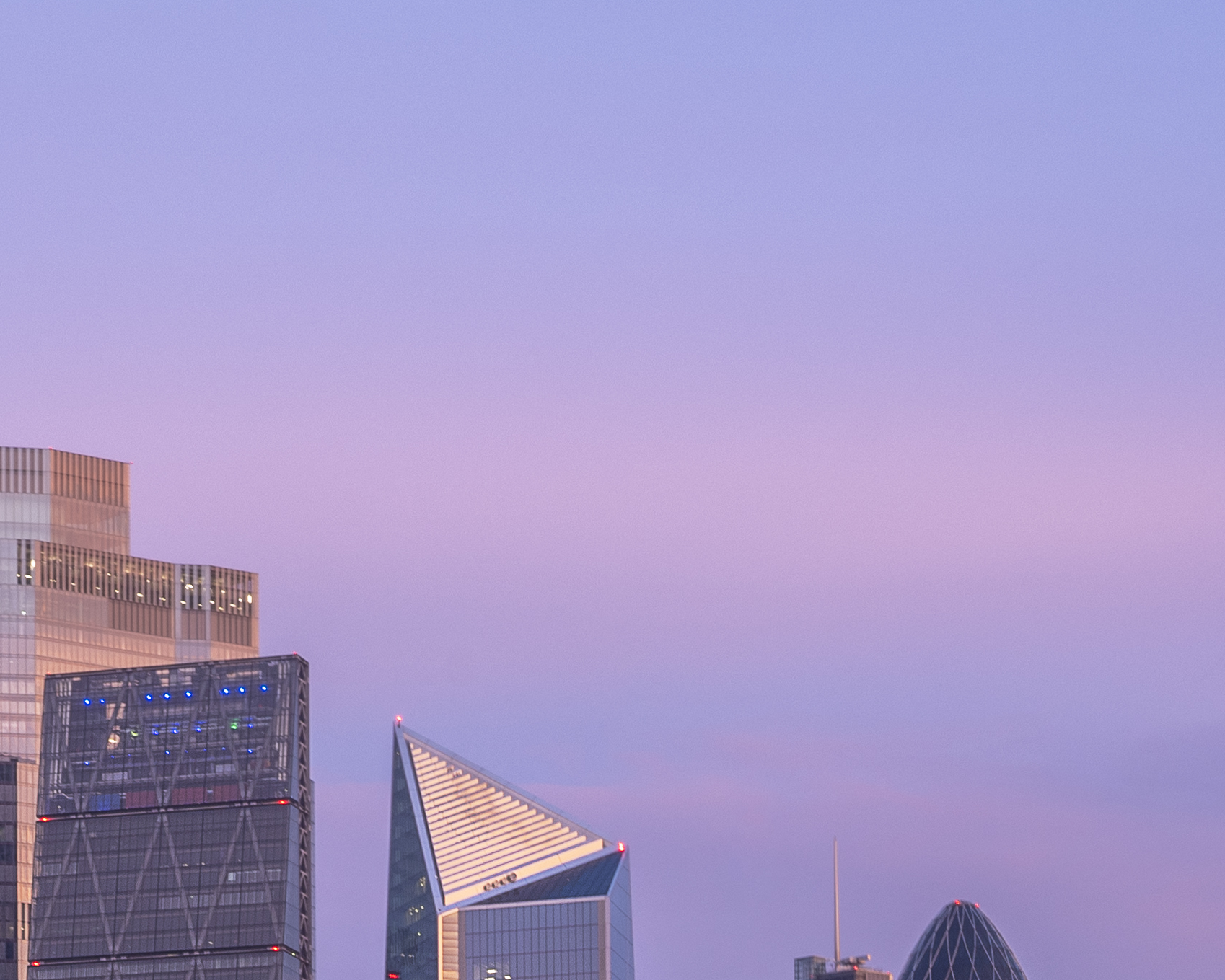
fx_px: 5657
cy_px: 1532
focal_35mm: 156
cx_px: -42
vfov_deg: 9.6
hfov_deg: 12.2
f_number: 13
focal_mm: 36
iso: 100
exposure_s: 1/1.25
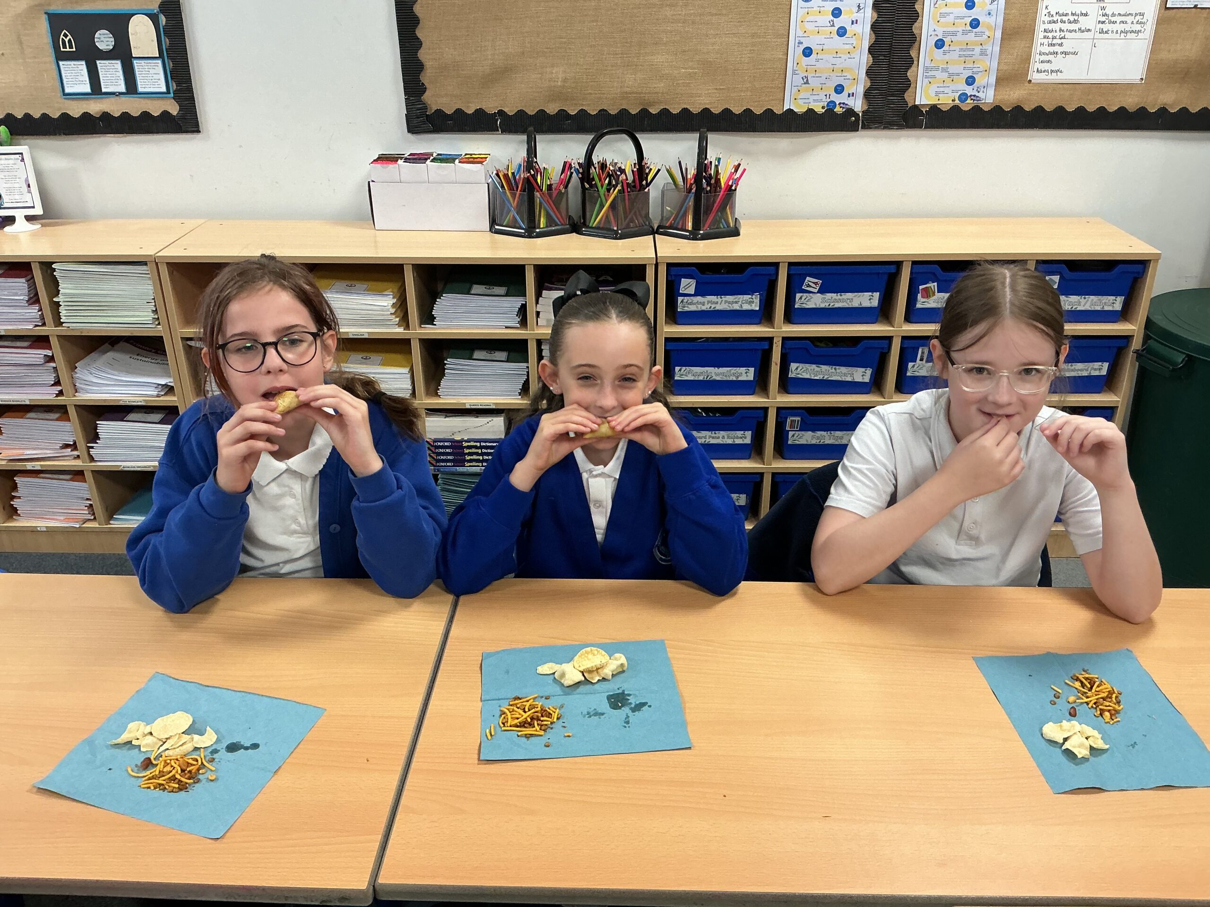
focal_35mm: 29
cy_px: 454
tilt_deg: -26.6
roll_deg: +0.5
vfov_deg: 48.2
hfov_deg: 61.7
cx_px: 605
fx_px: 1014
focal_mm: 3
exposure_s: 1/50
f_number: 1.8
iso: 100
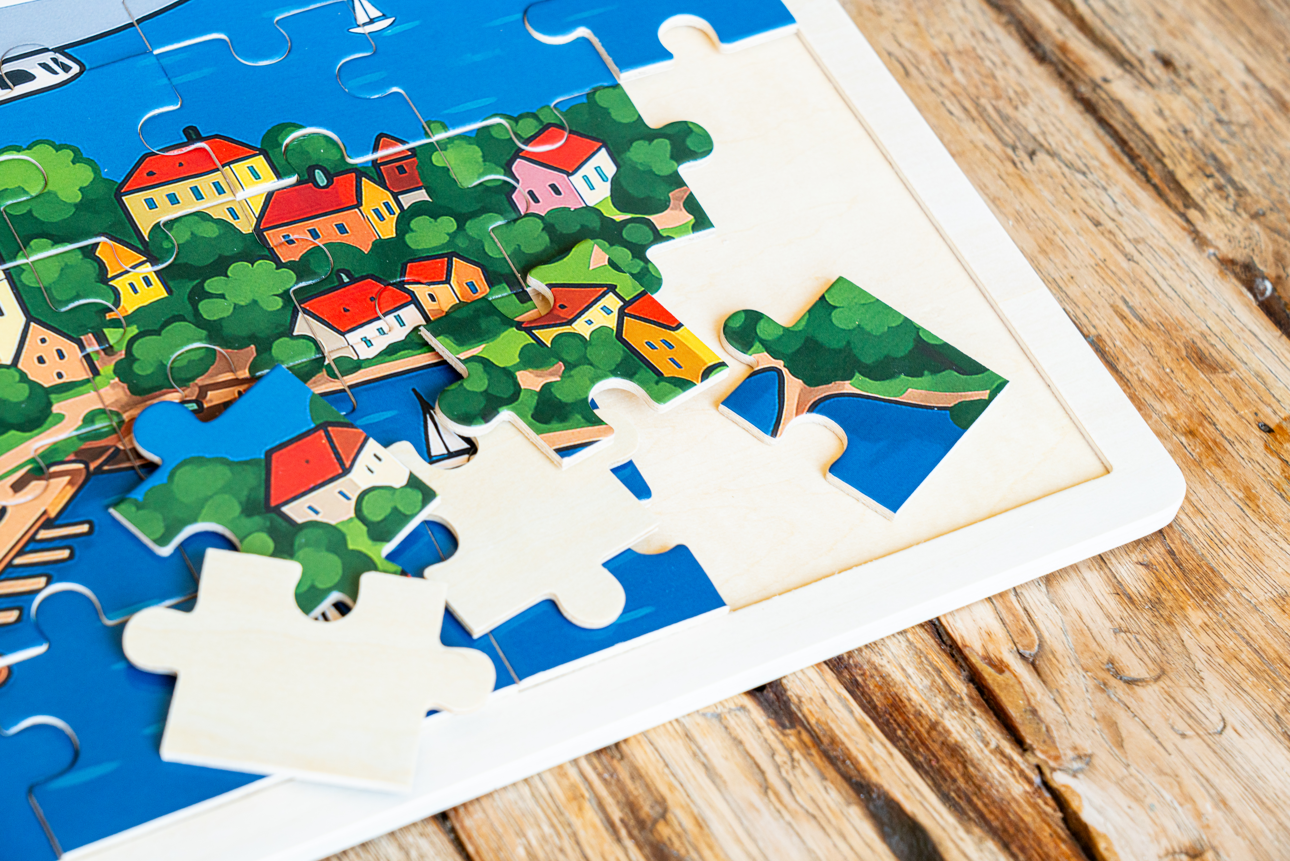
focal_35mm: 89
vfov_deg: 15.4
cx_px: 645
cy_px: 430
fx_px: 3189
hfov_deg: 22.9
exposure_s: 1/100
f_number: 9
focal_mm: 89
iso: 400
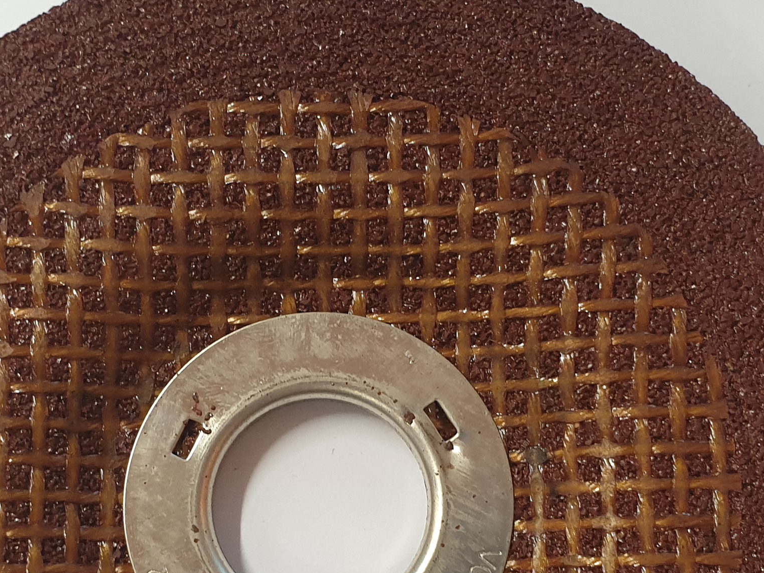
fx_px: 1523
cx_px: 393
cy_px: 439
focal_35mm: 69
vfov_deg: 21.1
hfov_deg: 28.2
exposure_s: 1/50
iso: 160
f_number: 2.4
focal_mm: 4.3
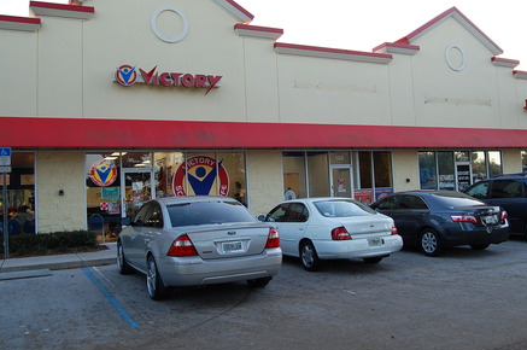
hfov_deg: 55.6
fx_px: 497
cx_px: 303
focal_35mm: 34
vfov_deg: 38.7
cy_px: 153
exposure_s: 1/125
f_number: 5.6
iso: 280
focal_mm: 18
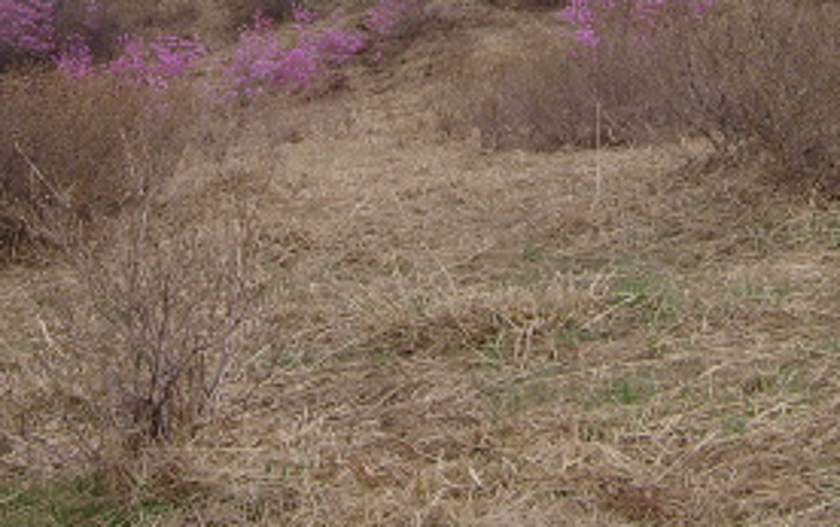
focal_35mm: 86
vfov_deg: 14.8
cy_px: -58
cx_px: 557
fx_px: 1970
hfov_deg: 24.0
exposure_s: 1/272
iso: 50
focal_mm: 5.95
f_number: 5.8
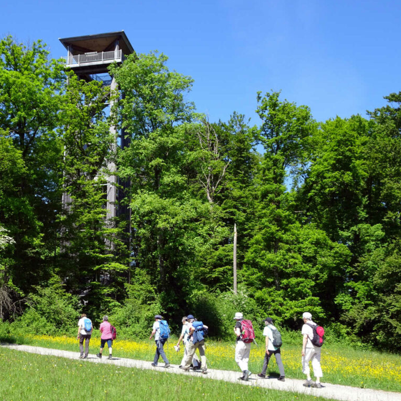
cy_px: 201
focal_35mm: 38
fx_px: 498
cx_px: 151
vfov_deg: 43.9
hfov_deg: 43.5
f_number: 4
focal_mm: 5.43
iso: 80
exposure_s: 1/400
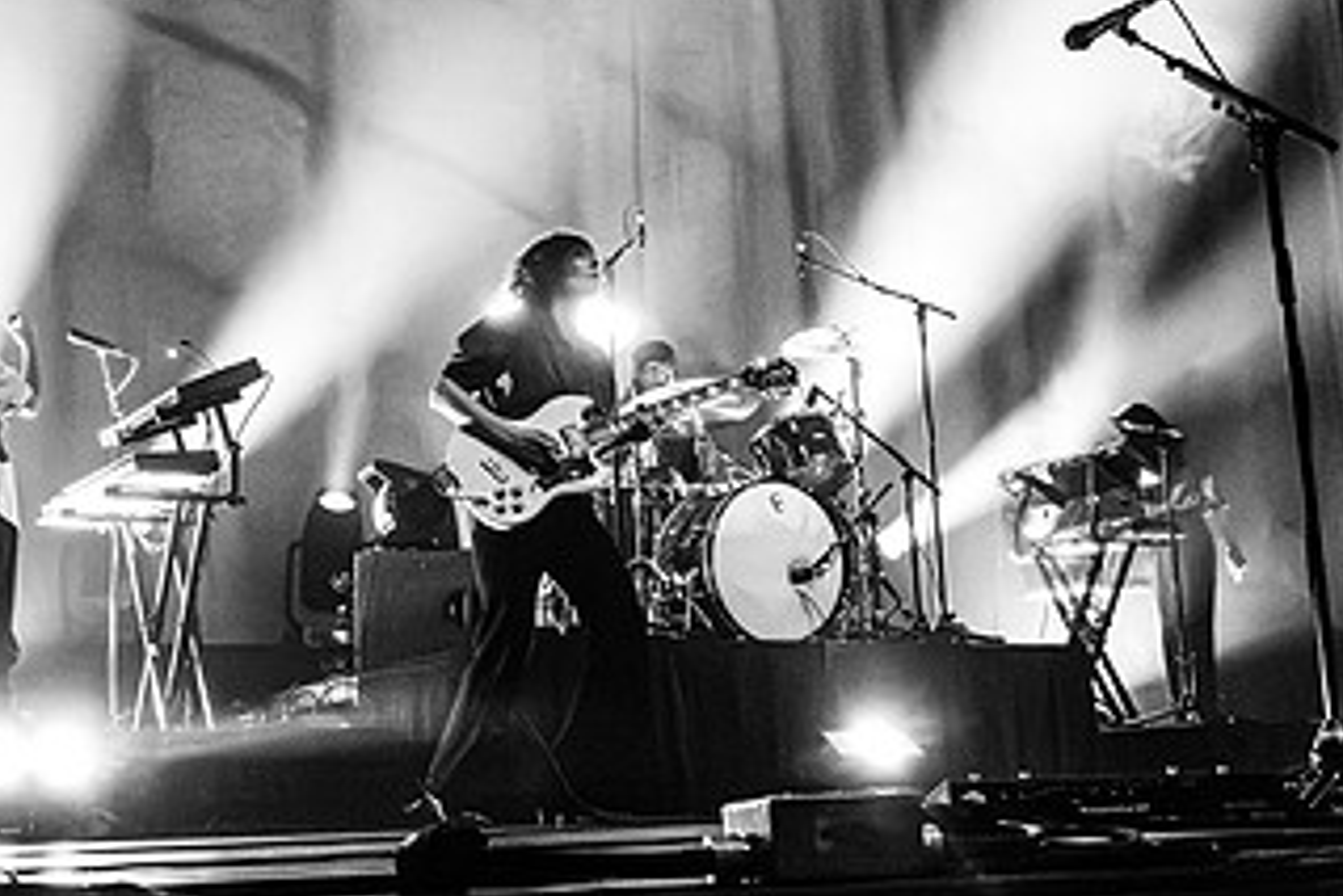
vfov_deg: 25.5
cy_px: 420
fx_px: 1978
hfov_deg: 37.5
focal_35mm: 53
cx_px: 592
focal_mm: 9.01
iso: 6400
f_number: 3.5
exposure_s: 1/320
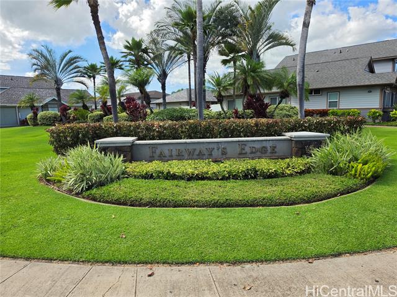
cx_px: 198
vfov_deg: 58.9
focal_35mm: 23
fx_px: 264
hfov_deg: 73.9
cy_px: 148
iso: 64
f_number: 1.4
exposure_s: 1/6806
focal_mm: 6.5
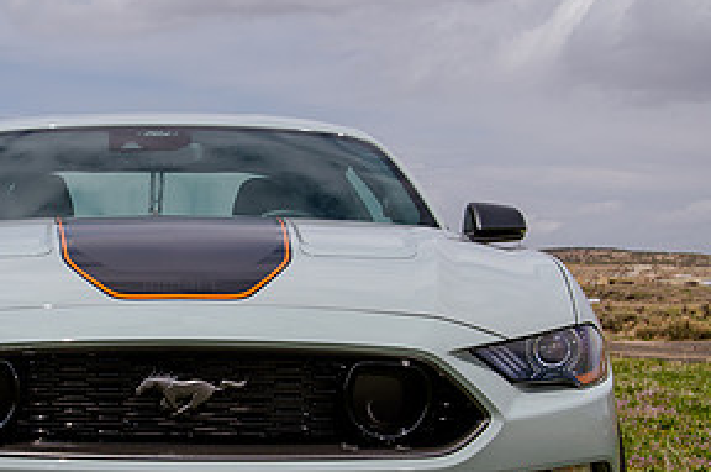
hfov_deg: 20.0
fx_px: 1972
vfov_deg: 13.6
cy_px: 359
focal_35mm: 100
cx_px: 49
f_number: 11
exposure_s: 1/400
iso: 200
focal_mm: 48
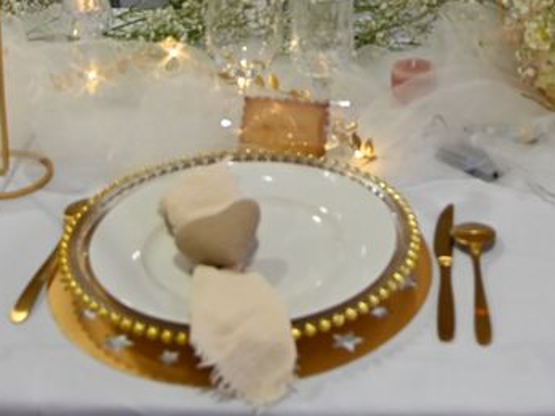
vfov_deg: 15.7
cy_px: -243
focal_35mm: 85
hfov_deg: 22.9
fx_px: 1362
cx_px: 400
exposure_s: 1/125
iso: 2200
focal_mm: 24
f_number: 4
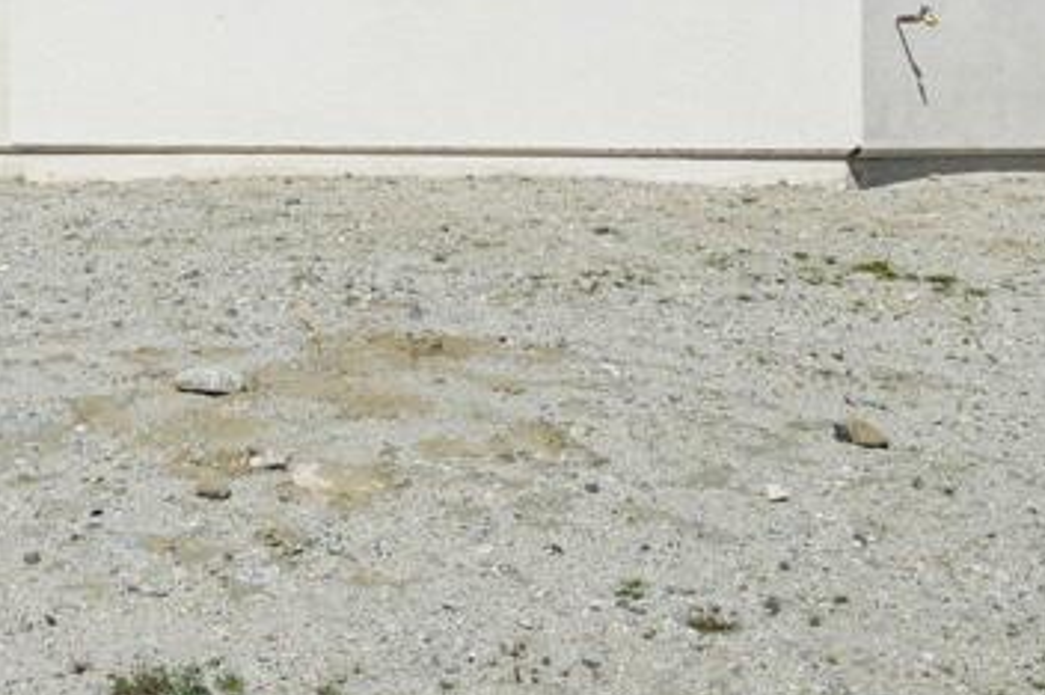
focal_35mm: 96
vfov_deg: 13.7
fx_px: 2784
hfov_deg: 20.7
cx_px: 39
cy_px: -208
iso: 100
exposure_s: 1/1000
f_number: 8
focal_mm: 33
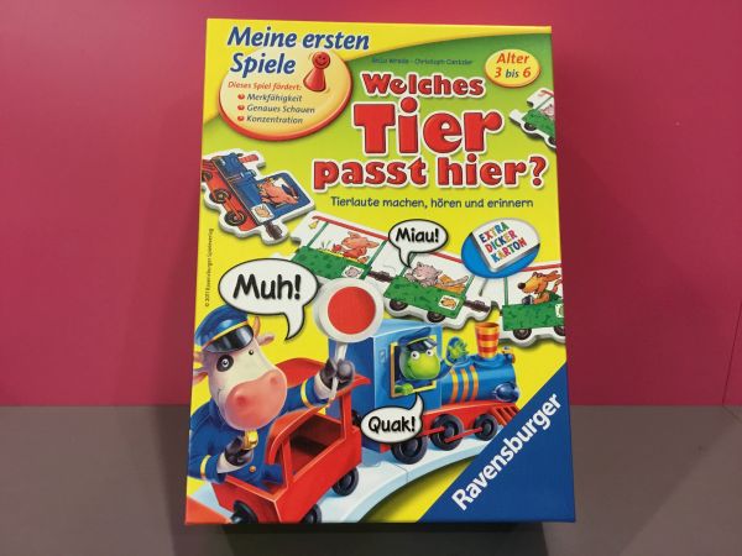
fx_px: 664
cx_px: 371
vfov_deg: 45.4
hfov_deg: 58.4
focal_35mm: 31
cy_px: 278
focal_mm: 3.3
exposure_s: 1/33
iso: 160
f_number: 2.4
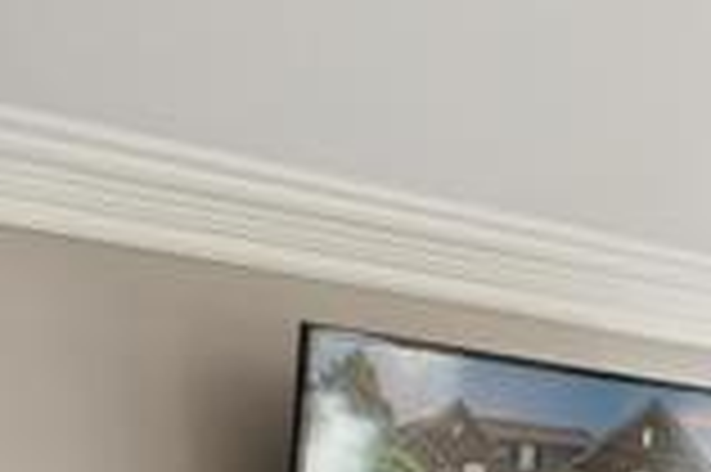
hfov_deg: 16.4
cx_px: 1220
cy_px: 809
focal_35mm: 107
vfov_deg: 11.9
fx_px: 2116
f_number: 8
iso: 400
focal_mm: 16.5
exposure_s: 1/50
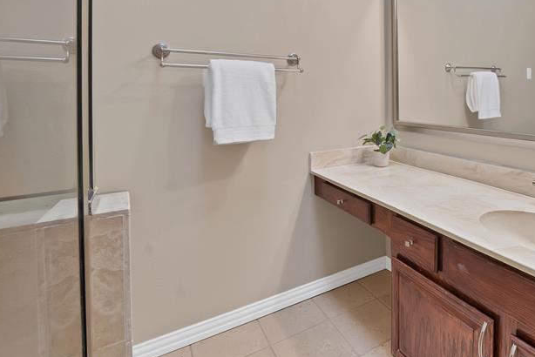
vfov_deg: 59.0
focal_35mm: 20
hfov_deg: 78.4
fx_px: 297
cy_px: 94
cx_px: 393
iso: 640
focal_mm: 12
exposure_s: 1/2.5
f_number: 9
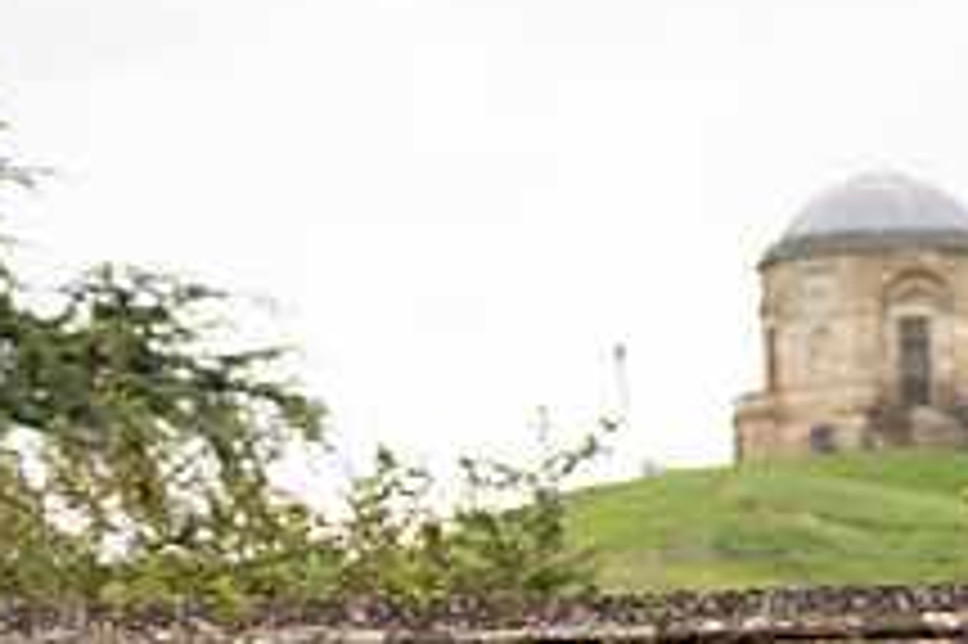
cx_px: 244
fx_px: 5750
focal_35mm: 214
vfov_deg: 6.3
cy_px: 953
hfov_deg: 9.6
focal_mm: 70
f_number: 3.5
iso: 320
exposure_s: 1/1000
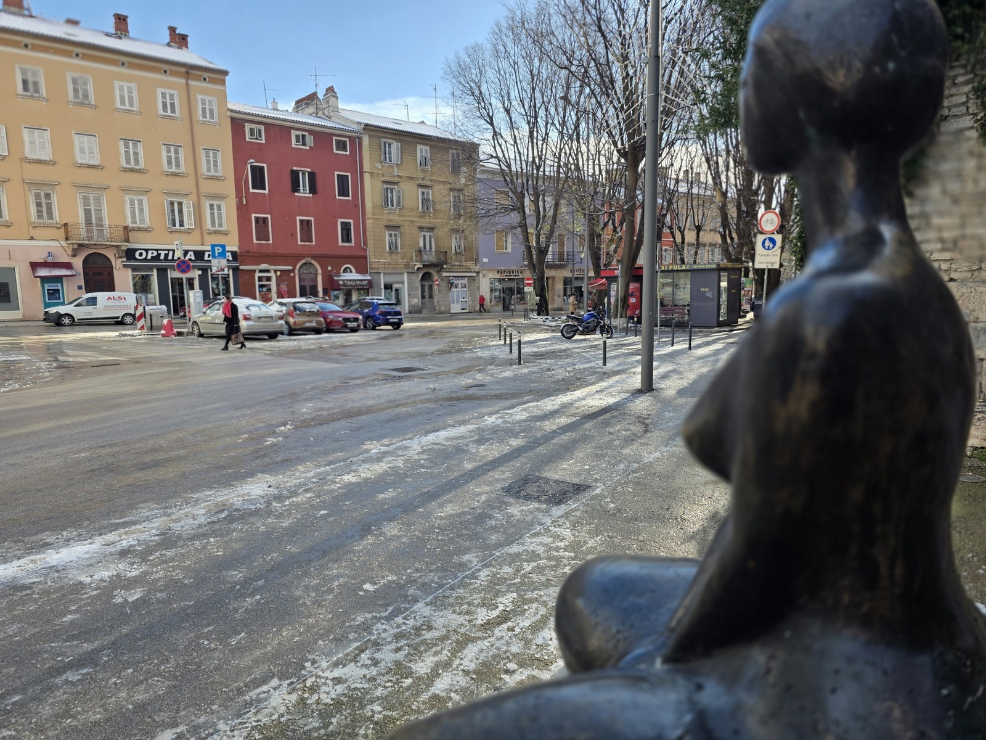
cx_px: 493
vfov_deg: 58.9
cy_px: 370
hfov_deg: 73.9
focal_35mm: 23
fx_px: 655
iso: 80
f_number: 1.7
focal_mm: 6.3
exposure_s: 1/3134
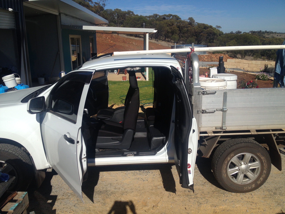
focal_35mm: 35
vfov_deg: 40.7
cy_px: 107
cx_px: 142
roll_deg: -0.2
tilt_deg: -15.7
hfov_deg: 52.6
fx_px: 288
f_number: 2.4
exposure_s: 1/3247
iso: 50
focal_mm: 4.28
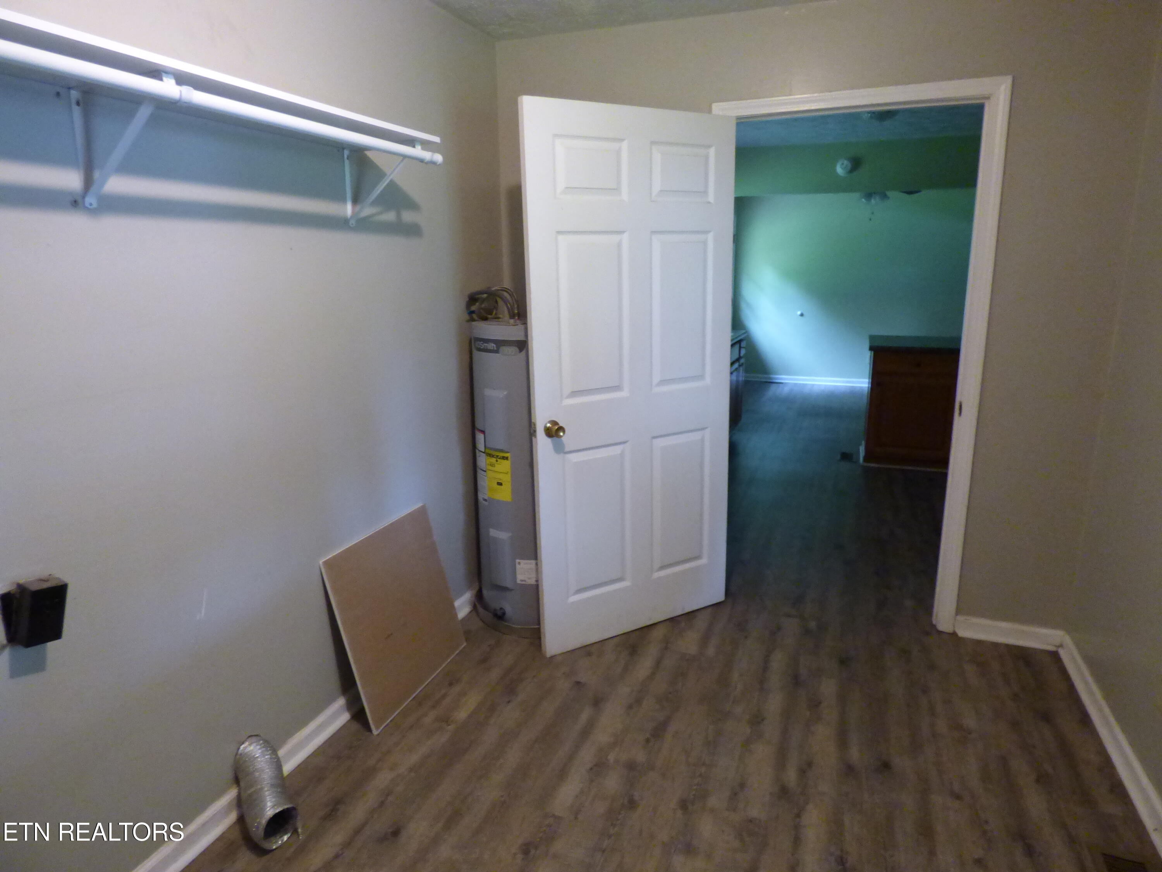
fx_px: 671
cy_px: 436
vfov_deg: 66.0
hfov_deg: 81.7
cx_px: 581
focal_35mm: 20
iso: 800
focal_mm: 3.58
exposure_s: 1/25
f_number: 2.8
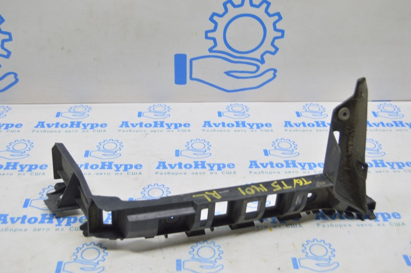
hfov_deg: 43.6
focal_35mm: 45
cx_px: 206
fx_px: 513
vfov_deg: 29.8
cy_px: 136
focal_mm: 30
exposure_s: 1/20
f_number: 5.6
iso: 400
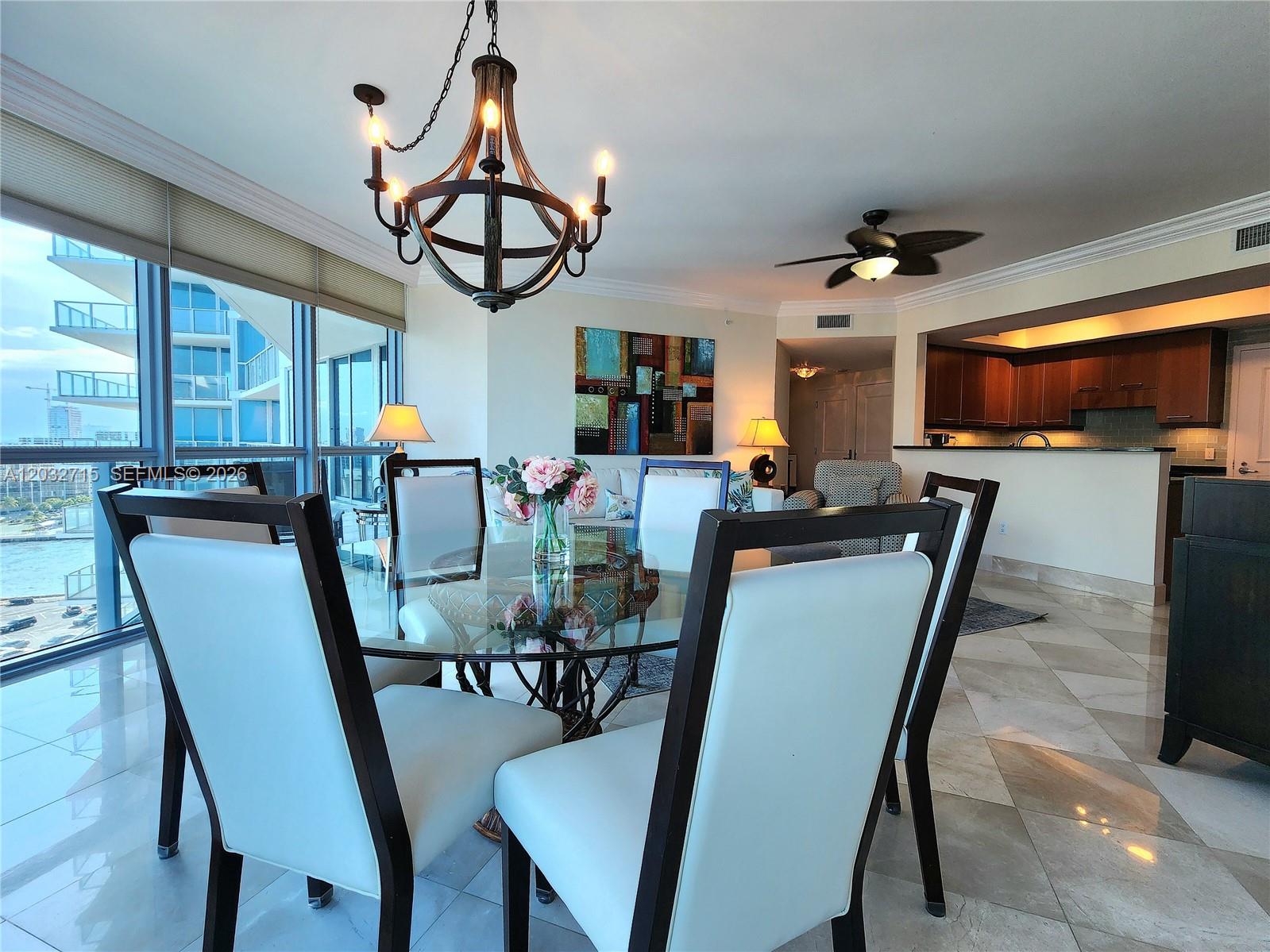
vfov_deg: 89.9
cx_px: 635
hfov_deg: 106.2
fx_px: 477
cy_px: 476
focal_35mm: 13
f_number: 2.2
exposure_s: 1/120
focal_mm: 2.2
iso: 64
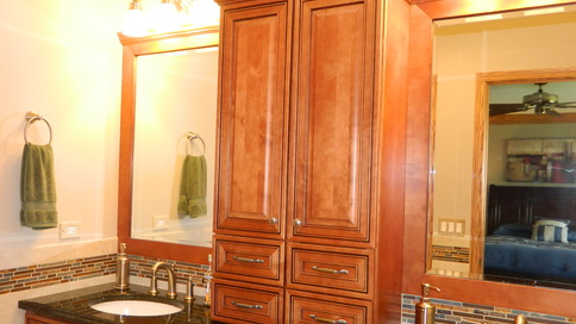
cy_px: 173
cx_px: 237
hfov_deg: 55.0
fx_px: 550
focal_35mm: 36
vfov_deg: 32.8
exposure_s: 1/30
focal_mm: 4.5
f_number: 3.1
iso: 200
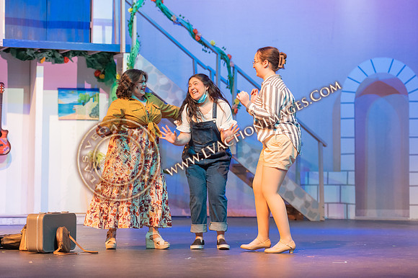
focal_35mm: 102
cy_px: 139
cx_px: 209
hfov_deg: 20.0
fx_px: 1184
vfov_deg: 13.4
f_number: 2.8
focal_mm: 102
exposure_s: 1/250
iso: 3200
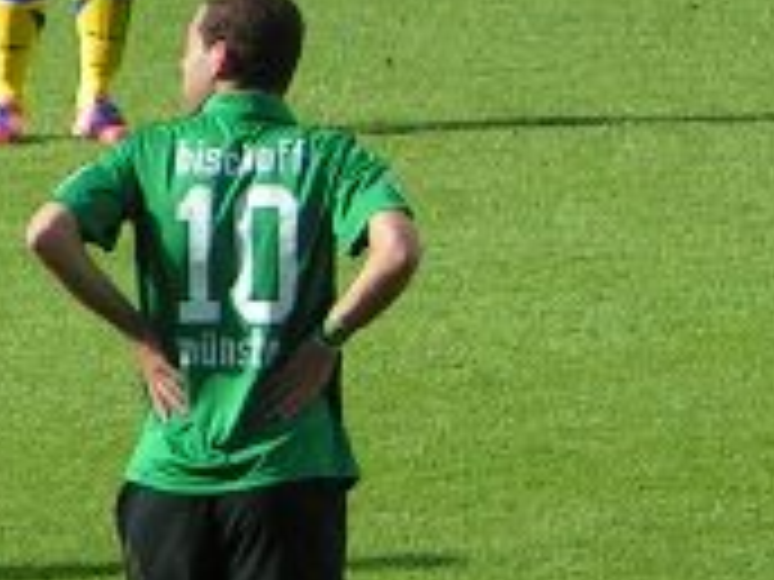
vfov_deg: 1.2
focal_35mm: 1202
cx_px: 945
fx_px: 26876
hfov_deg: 1.6
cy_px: 292
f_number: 4.5
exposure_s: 1/400
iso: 50
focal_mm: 39.6
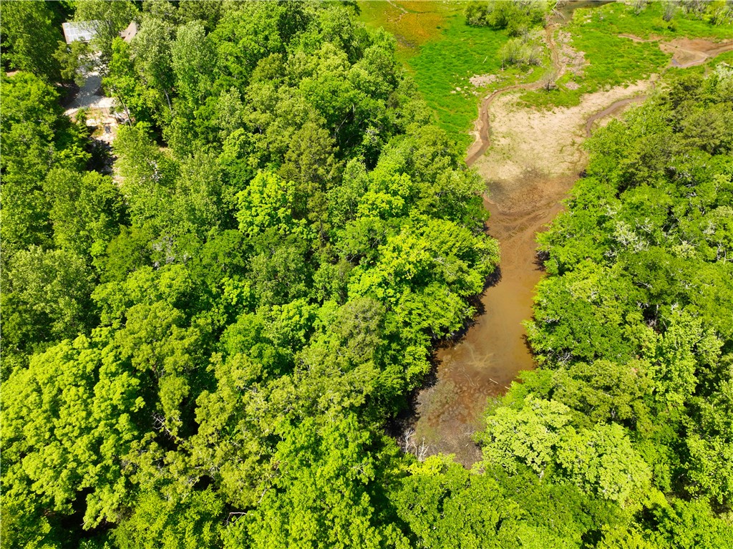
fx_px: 508
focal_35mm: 24
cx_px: 366
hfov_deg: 71.6
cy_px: 274
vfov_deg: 56.8
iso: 100
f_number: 2.8
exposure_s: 1/120
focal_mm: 12.29
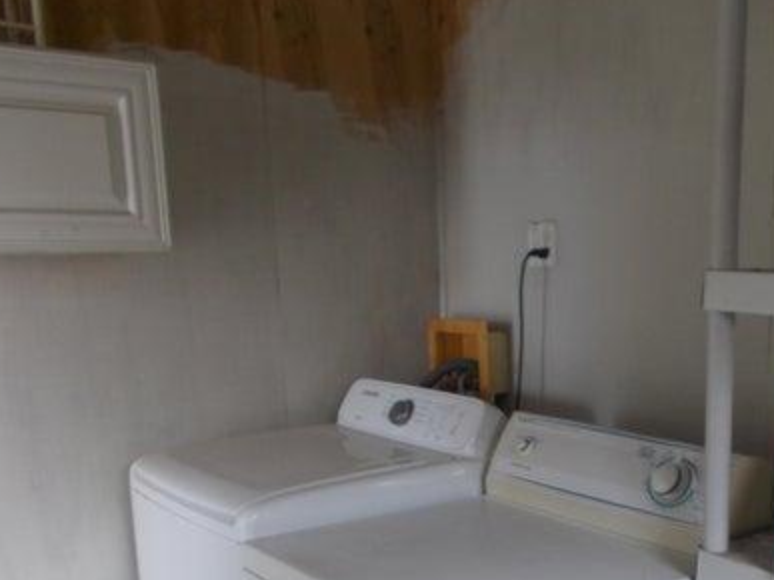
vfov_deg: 32.6
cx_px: 576
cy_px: 470
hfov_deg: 42.6
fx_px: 961
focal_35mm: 43
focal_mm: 4.6
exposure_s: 1/25
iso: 100
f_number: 3.2
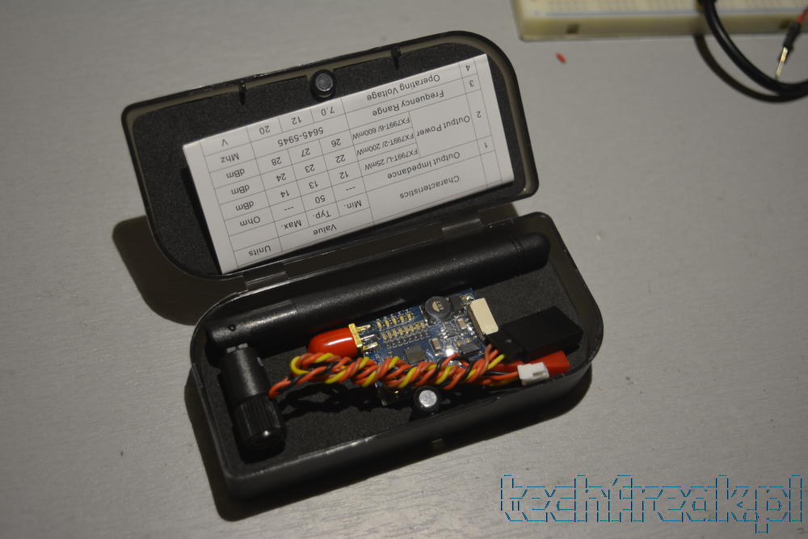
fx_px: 1145
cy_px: 270
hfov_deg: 38.9
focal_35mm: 51
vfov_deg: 26.5
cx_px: 404
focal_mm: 34
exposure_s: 1/80
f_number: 4.5
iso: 400
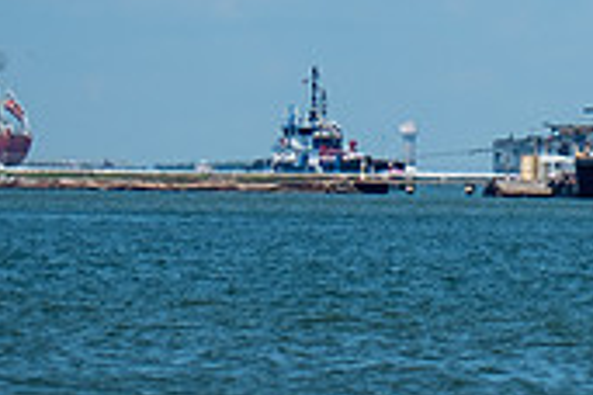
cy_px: 189
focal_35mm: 1049
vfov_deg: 1.3
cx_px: 943
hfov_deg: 2.0
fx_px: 17278
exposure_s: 1/1700
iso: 200
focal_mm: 200
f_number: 5.6
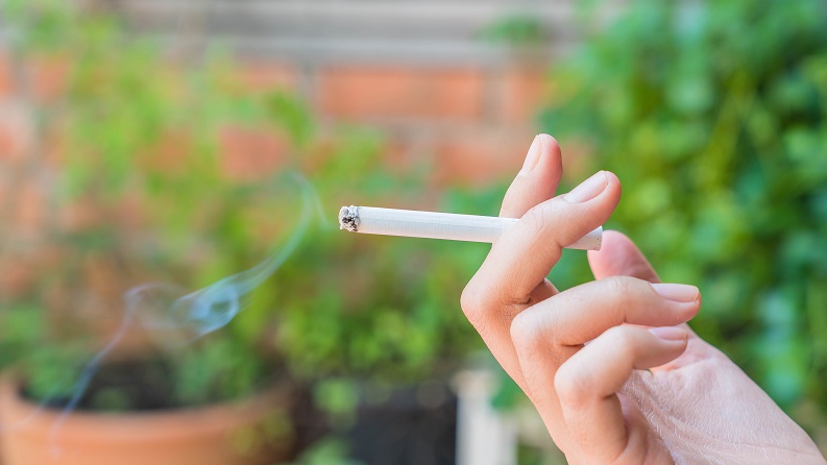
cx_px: 412
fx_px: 1623
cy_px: 263
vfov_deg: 16.3
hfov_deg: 28.6
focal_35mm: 74
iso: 125
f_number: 5.6
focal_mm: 70
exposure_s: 1/60
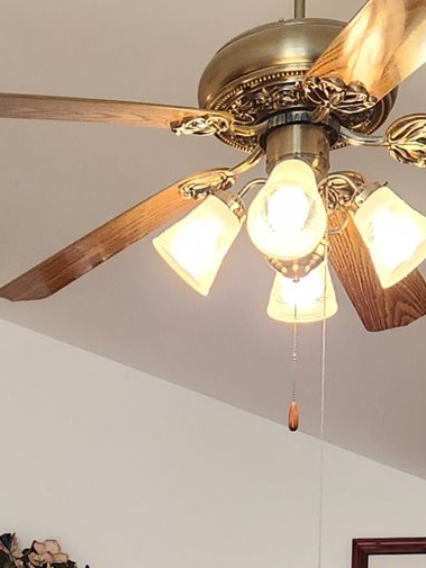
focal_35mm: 105
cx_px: 106
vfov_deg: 15.8
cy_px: 1046
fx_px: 1722
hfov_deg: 14.0
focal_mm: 5.4
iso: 200
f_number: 1.8
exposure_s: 1/120
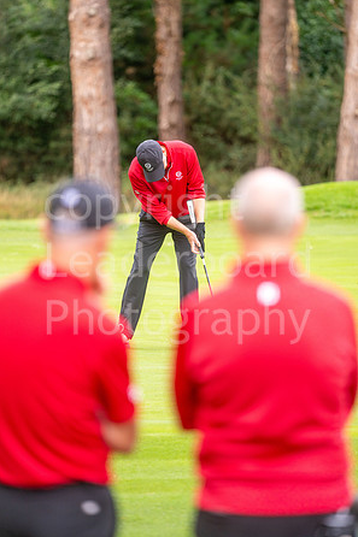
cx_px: 180
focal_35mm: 303
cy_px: 270
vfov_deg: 6.8
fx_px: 4523
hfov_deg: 4.5
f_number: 4.5
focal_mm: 300
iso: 400
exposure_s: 1/400
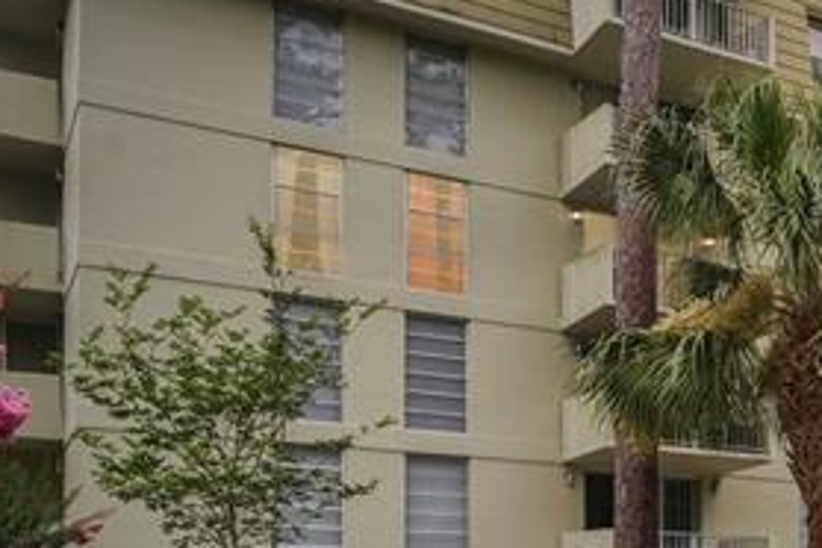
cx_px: 1069
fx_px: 1281
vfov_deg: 22.3
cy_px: 660
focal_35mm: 56
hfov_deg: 28.9
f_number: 11
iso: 320
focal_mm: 15.3
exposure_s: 1/80
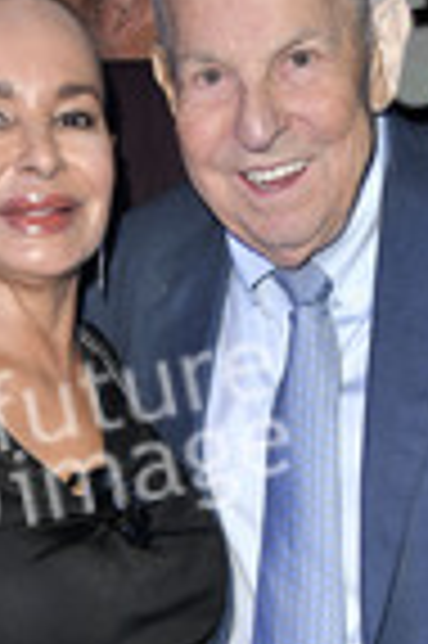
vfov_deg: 22.3
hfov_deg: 15.7
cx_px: 189
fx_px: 1555
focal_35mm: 87
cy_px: 676
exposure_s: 1/200
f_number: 5
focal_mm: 31
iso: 2000
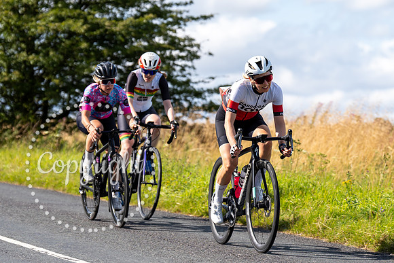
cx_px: 263
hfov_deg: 11.9
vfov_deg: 8.0
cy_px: 98
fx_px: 1886
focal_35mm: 172
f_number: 3.5
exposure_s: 1/800
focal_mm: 117
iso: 100
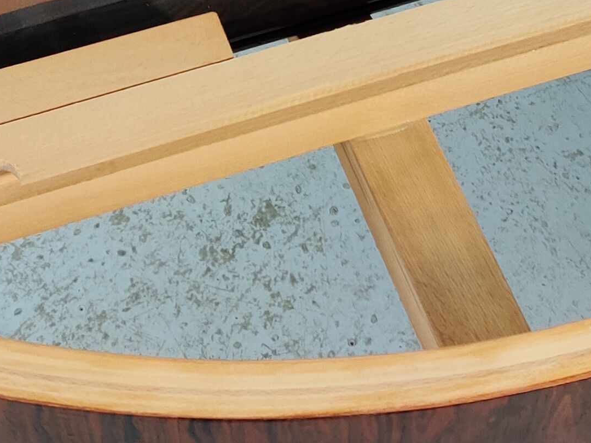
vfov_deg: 13.8
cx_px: 239
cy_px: -232
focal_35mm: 100
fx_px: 1707
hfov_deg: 19.6
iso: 320
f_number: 1.65
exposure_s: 1/50
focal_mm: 4.75
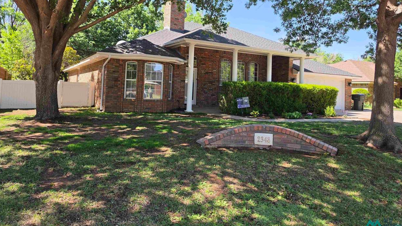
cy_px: 75
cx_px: 200
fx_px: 277
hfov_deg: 71.9
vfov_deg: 43.7
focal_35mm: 26
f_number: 1.4
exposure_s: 1/2302
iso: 64
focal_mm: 6.5
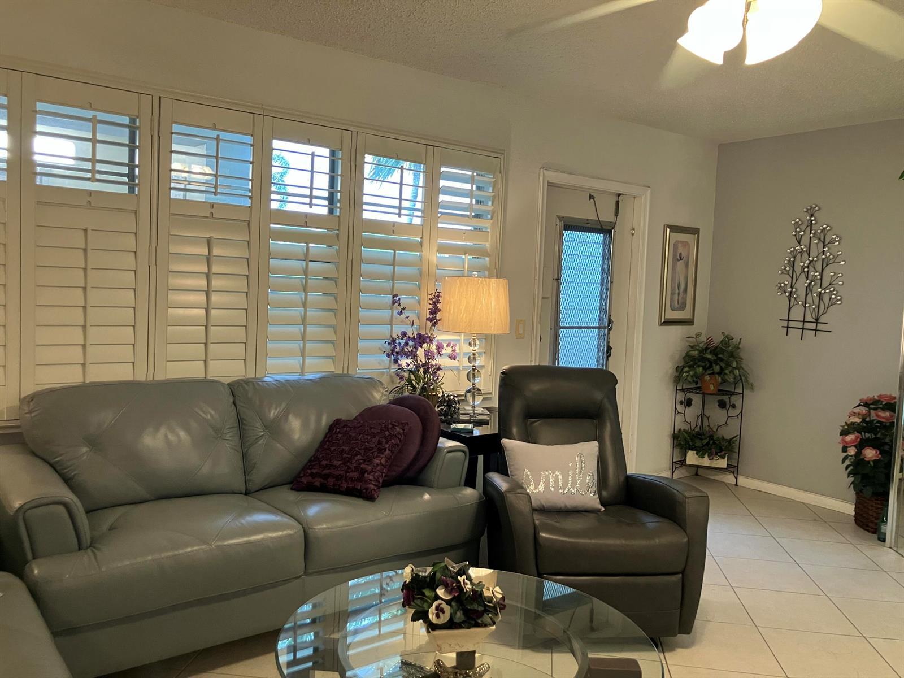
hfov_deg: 63.4
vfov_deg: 49.7
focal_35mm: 28
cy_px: 339
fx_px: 731
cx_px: 452
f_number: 1.8
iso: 160
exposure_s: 1/60
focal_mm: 3.99
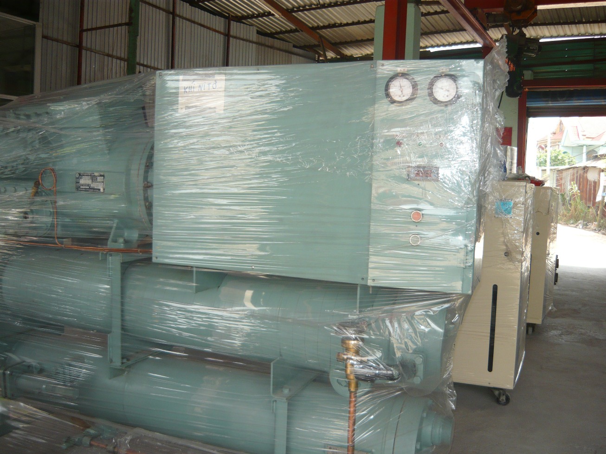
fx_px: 578
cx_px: 303
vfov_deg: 42.9
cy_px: 227
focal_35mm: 33
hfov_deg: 55.4
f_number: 2.8
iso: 100
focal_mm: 5.5
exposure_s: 1/200
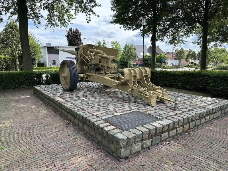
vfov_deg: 56.8
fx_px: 158
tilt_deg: -7.2
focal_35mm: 24
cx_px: 114
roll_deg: +0.2
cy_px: 86
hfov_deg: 71.6
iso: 80
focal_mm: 6.86
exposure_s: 1/1272
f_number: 1.78
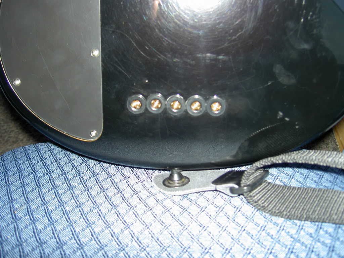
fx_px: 388
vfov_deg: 36.8
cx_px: 172
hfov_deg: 47.9
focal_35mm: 39
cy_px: 129
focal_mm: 8
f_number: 2.8
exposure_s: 1/60
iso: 100
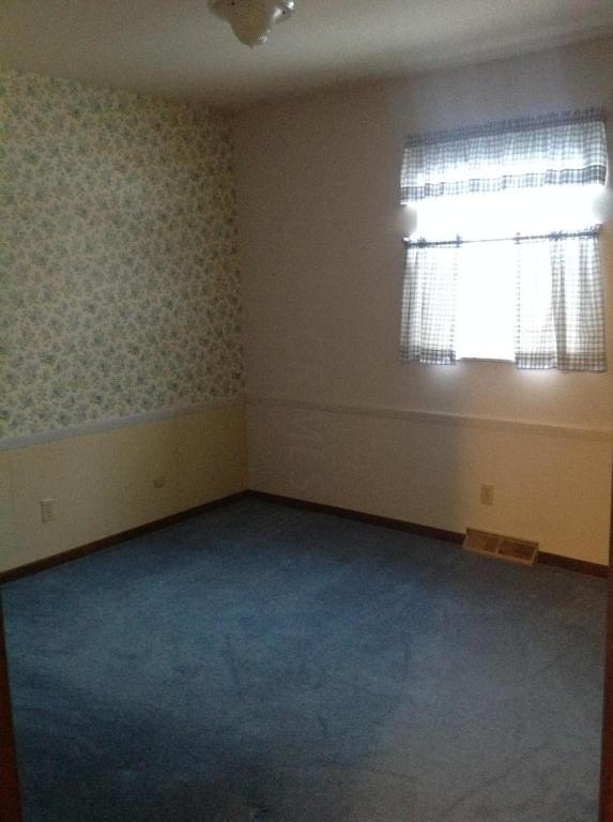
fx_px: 829
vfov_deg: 52.7
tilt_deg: -12.4
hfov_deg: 40.6
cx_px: 306
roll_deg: +1.9
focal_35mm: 35
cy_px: 411
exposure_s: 1/15
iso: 640
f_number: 2.4
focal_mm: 4.28
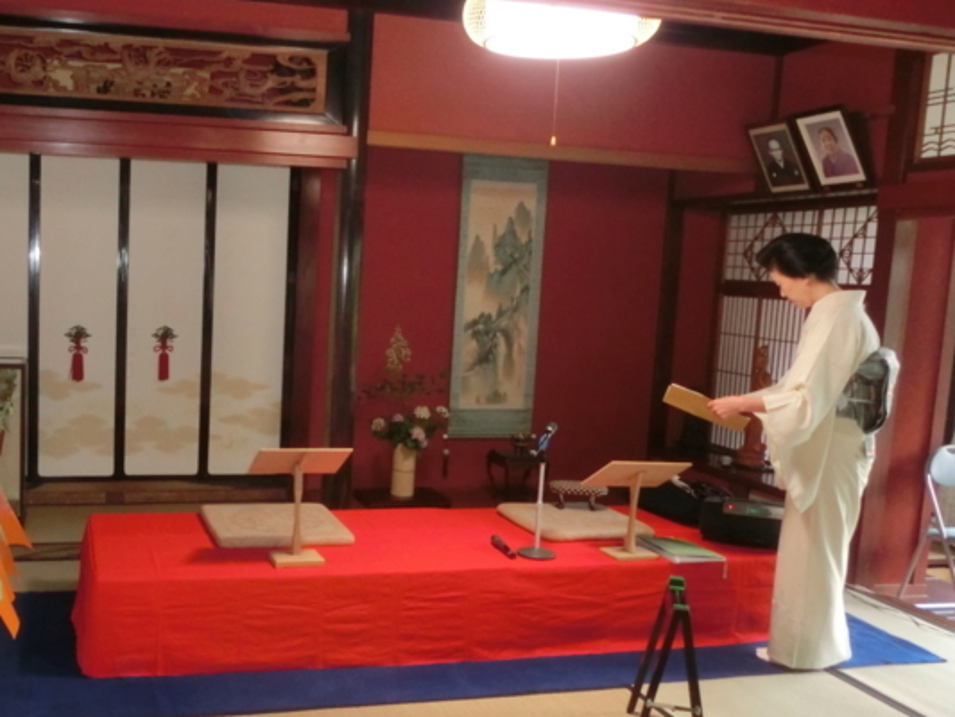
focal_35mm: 36
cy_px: 389
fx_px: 993
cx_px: 290
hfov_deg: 50.1
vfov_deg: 39.6
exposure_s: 1/60
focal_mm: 4.24
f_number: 3
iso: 400
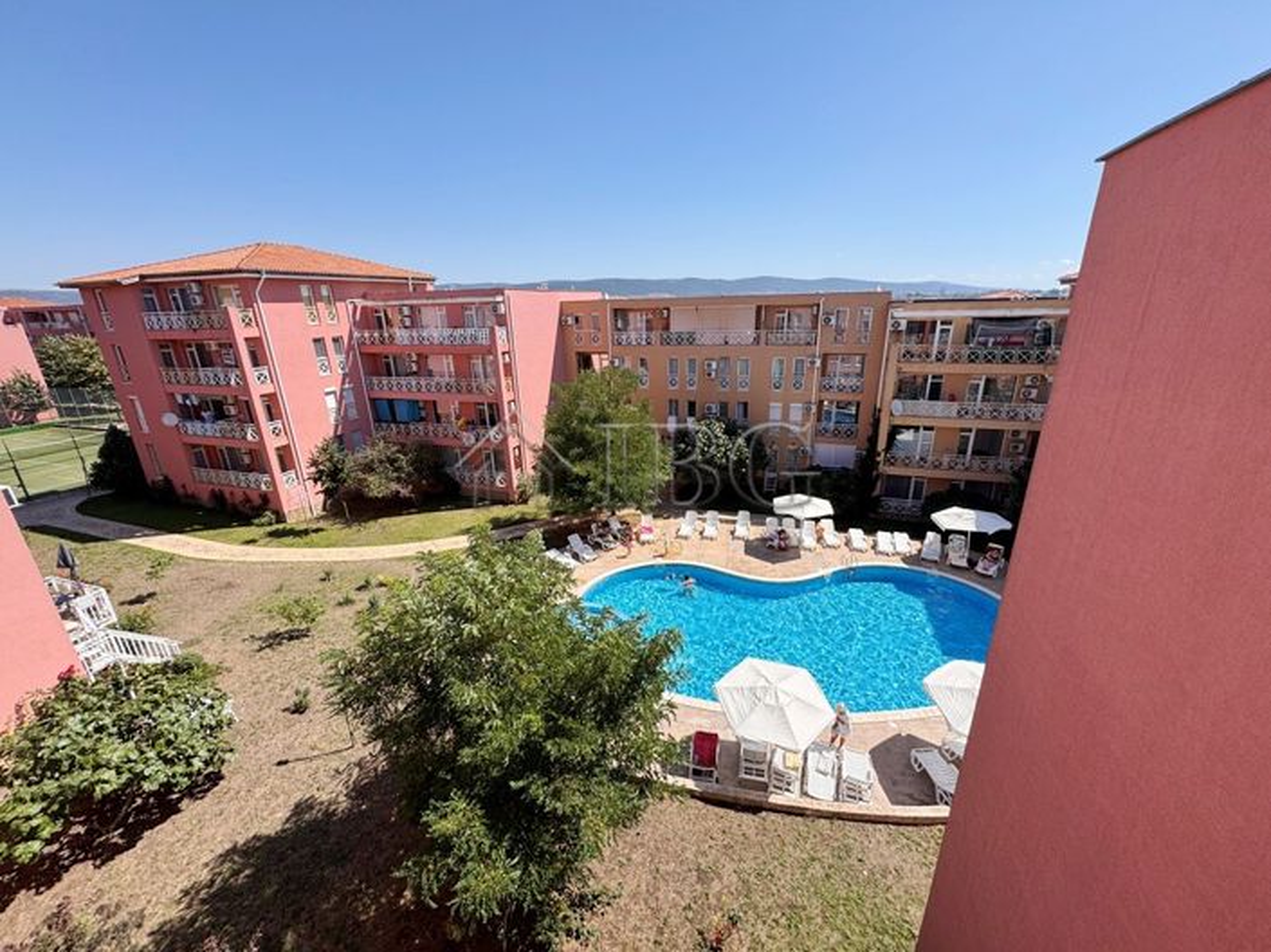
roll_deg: +2.3
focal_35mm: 14
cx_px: 636
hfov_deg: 102.1
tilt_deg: -21.8
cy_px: 476
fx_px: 514
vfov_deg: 85.6
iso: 50
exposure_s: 1/1600
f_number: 2.2
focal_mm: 2.22
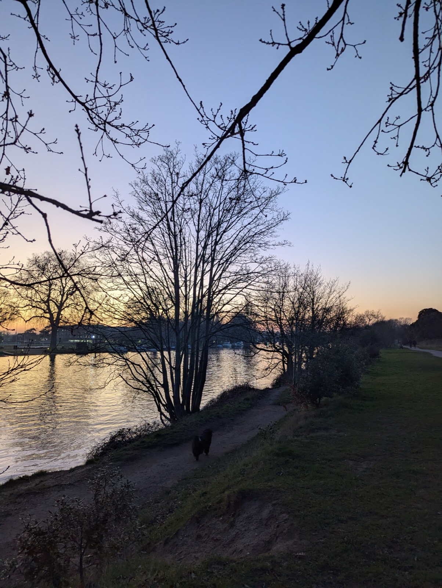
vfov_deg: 71.5
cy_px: 294
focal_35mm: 24
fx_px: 408
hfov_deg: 56.9
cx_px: 221
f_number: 1.85
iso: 235
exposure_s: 1/70.1
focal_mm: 6.81
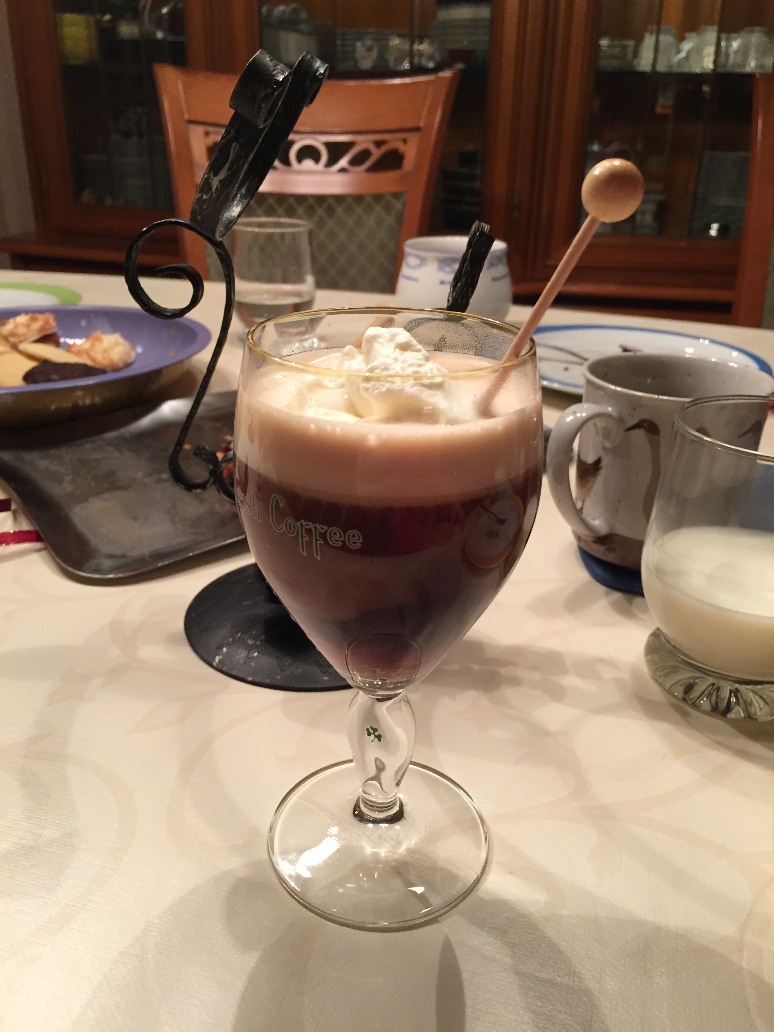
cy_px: 516
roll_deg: -2.3
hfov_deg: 48.2
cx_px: 387
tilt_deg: -23.9
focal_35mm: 29
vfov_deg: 61.7
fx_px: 865
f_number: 2.2
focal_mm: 4.15
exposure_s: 1/33
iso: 160
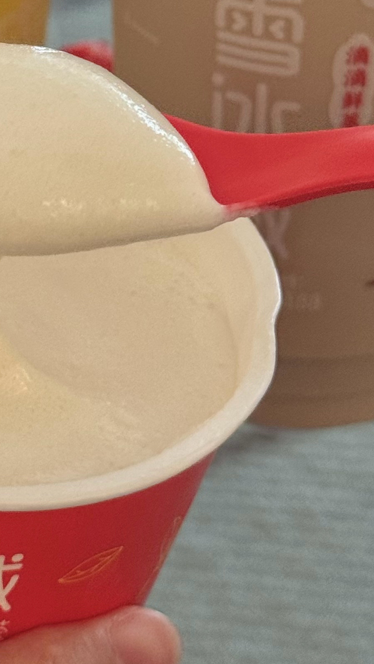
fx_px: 1675
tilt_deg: -25.4
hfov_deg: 12.6
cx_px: -10
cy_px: 204
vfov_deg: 22.3
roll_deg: +0.3
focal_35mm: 95
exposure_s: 1/60
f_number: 1.78
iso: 250
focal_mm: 6.76
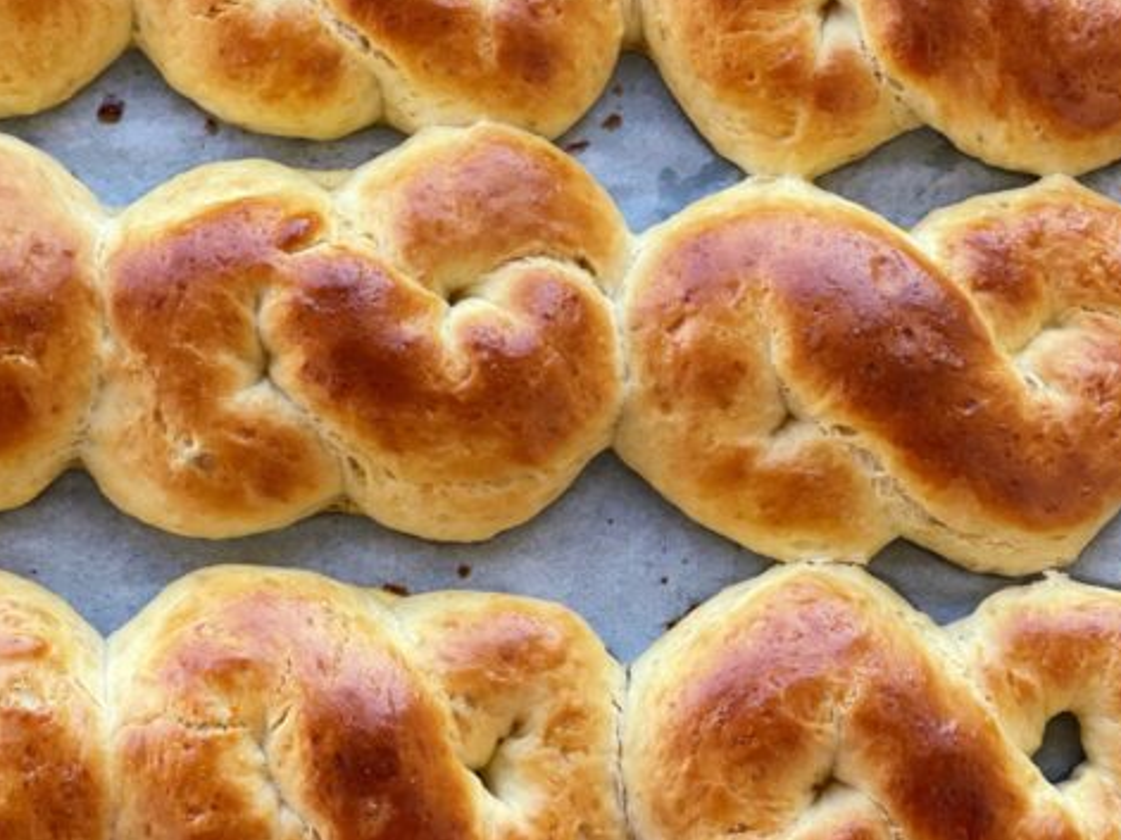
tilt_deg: -86.2
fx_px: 3302
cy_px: 387
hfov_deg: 19.2
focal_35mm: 102
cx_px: 412
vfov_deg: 14.5
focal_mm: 7.5
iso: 80
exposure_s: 1/121
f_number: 2.2
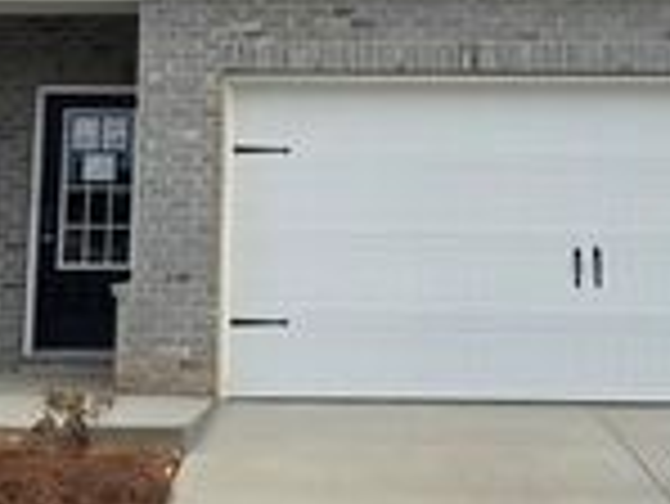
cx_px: 324
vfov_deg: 18.8
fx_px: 1492
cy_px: 29
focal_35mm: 77
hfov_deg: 25.3
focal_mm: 6.3
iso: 80
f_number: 1.7
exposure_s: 1/5958
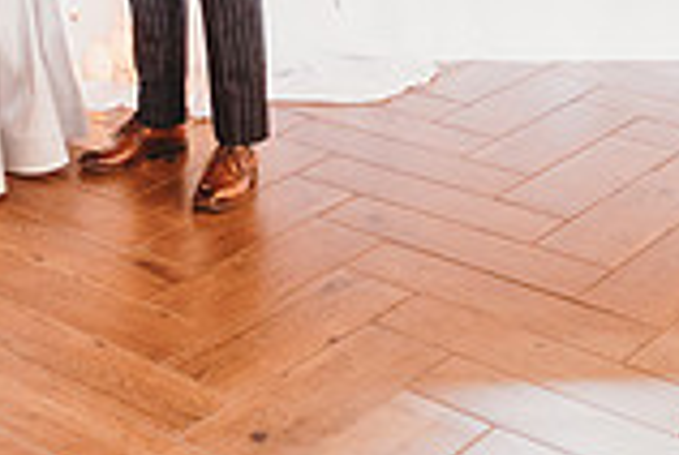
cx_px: -13
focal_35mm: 88
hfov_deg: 22.1
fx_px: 1663
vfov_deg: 14.5
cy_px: -243
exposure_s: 1/125
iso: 1250
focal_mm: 24
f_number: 2.5
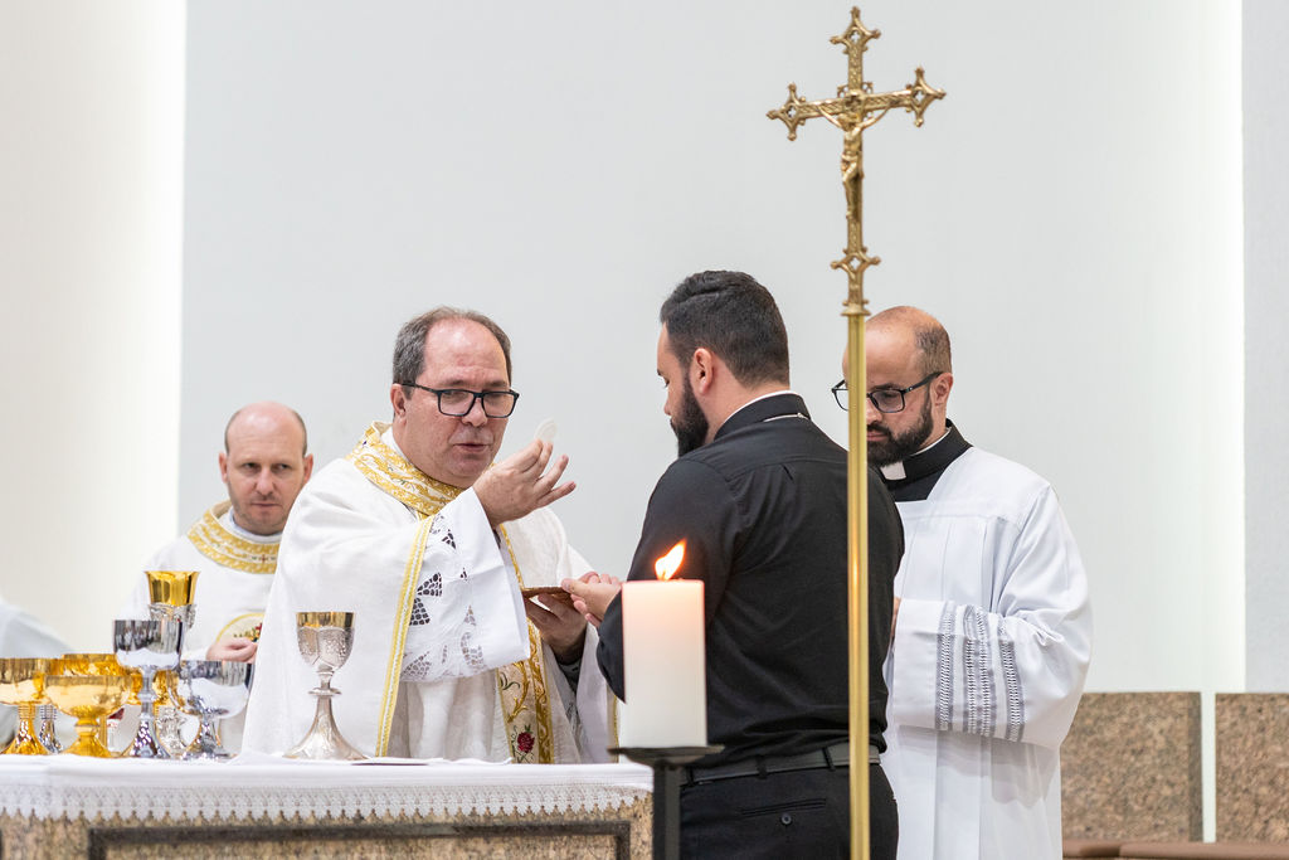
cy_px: 430
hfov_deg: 19.5
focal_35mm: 105
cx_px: 644
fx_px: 3760
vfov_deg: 13.0
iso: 1600
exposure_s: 1/125
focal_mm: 70
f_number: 2.8
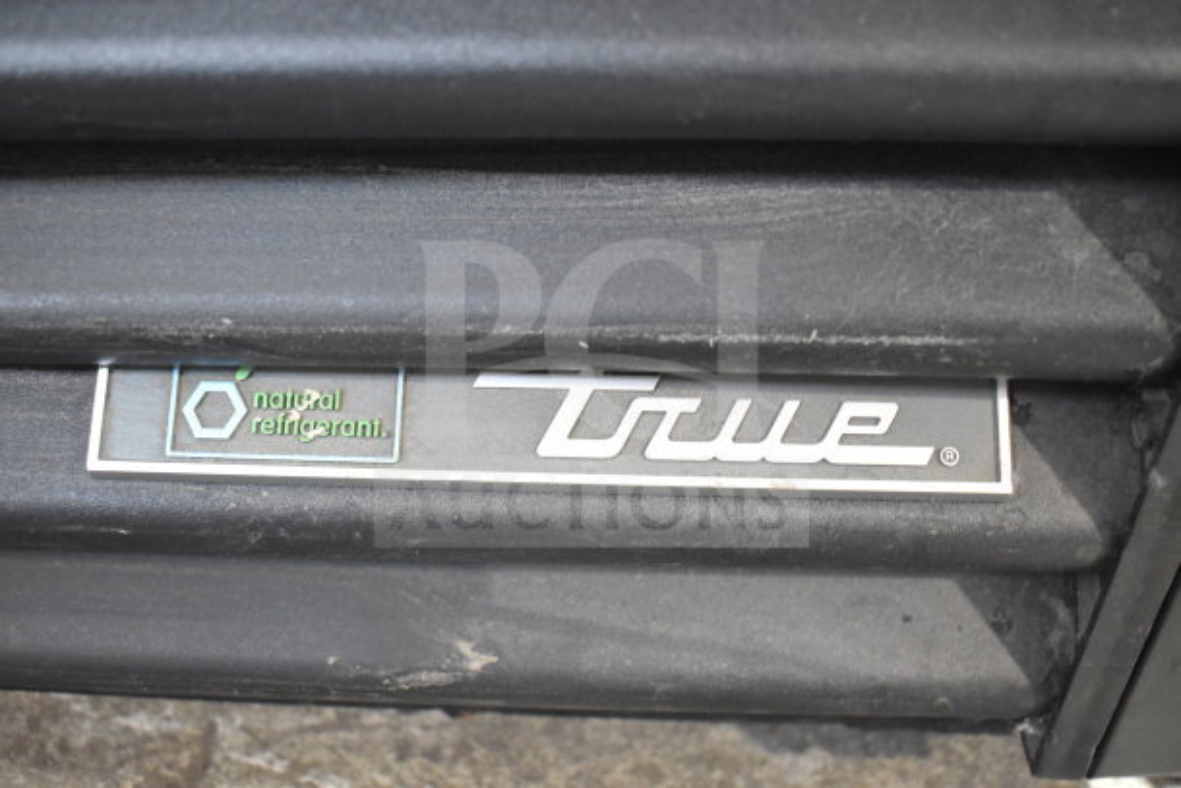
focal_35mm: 36
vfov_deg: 36.9
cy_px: 394
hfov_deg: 53.1
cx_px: 590
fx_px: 1181
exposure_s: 1/40
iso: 3200
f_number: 4
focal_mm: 24
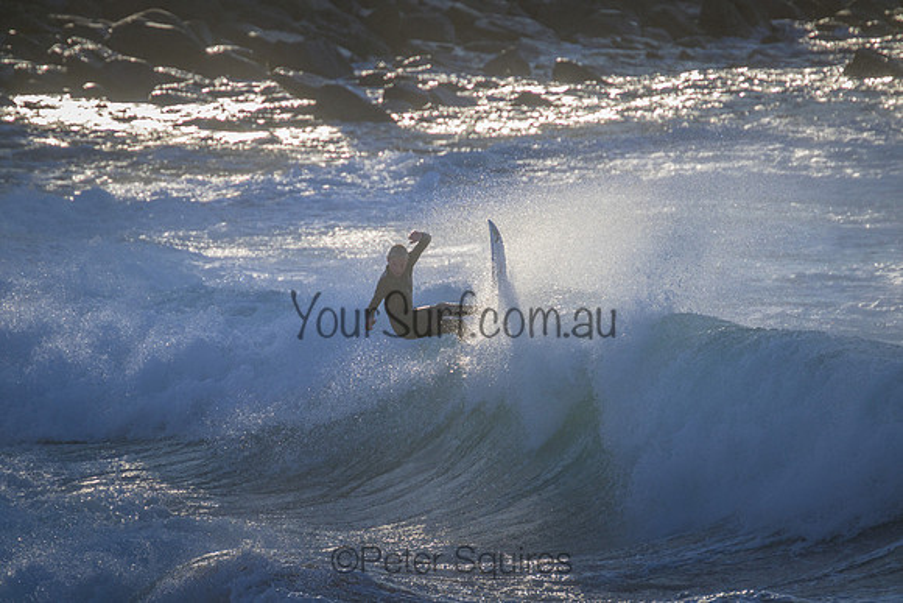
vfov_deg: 1.7
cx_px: 452
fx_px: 20070
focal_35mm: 800
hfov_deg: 2.6
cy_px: 302
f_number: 11
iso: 720
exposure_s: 1/1250
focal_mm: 800
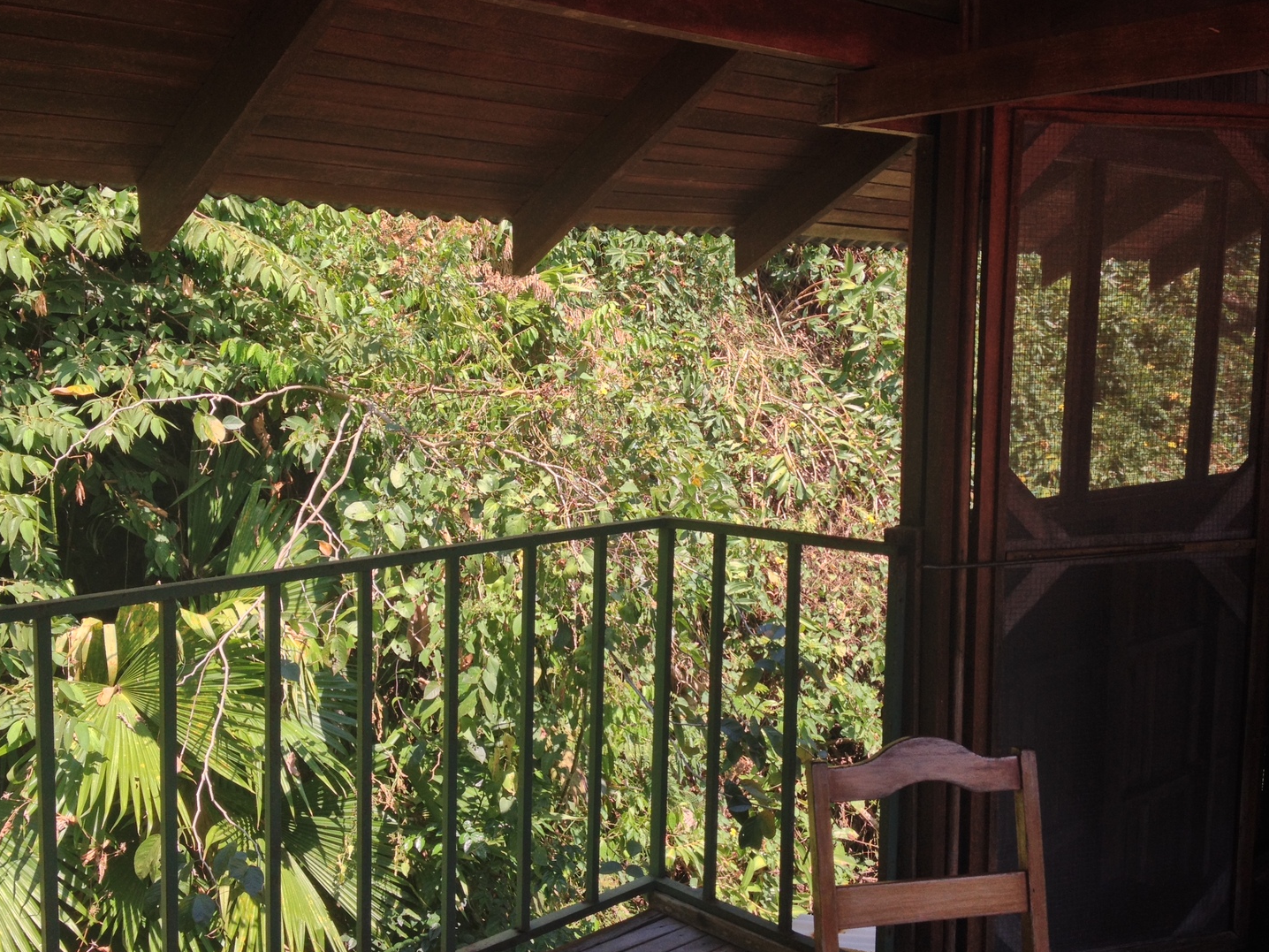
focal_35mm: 39
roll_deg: +0.5
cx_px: 589
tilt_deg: -7.9
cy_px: 440
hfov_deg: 47.8
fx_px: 1430
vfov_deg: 36.8
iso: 50
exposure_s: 1/445
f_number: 2.4
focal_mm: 4.28
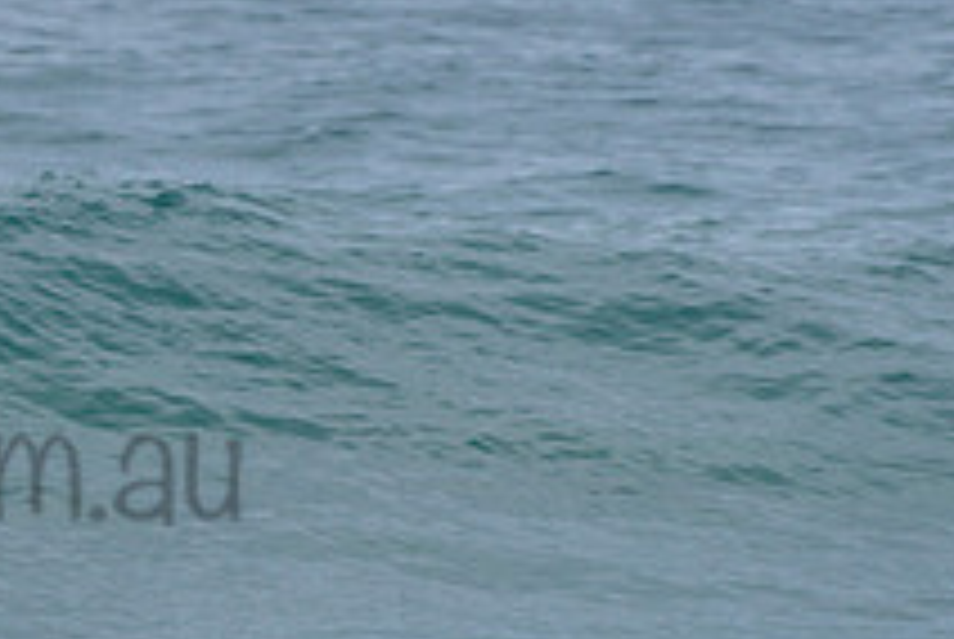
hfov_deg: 1.2
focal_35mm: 1673
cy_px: 253
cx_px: -361
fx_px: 44395
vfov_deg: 0.8
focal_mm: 500
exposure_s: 1/2000
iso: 100
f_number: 5.6
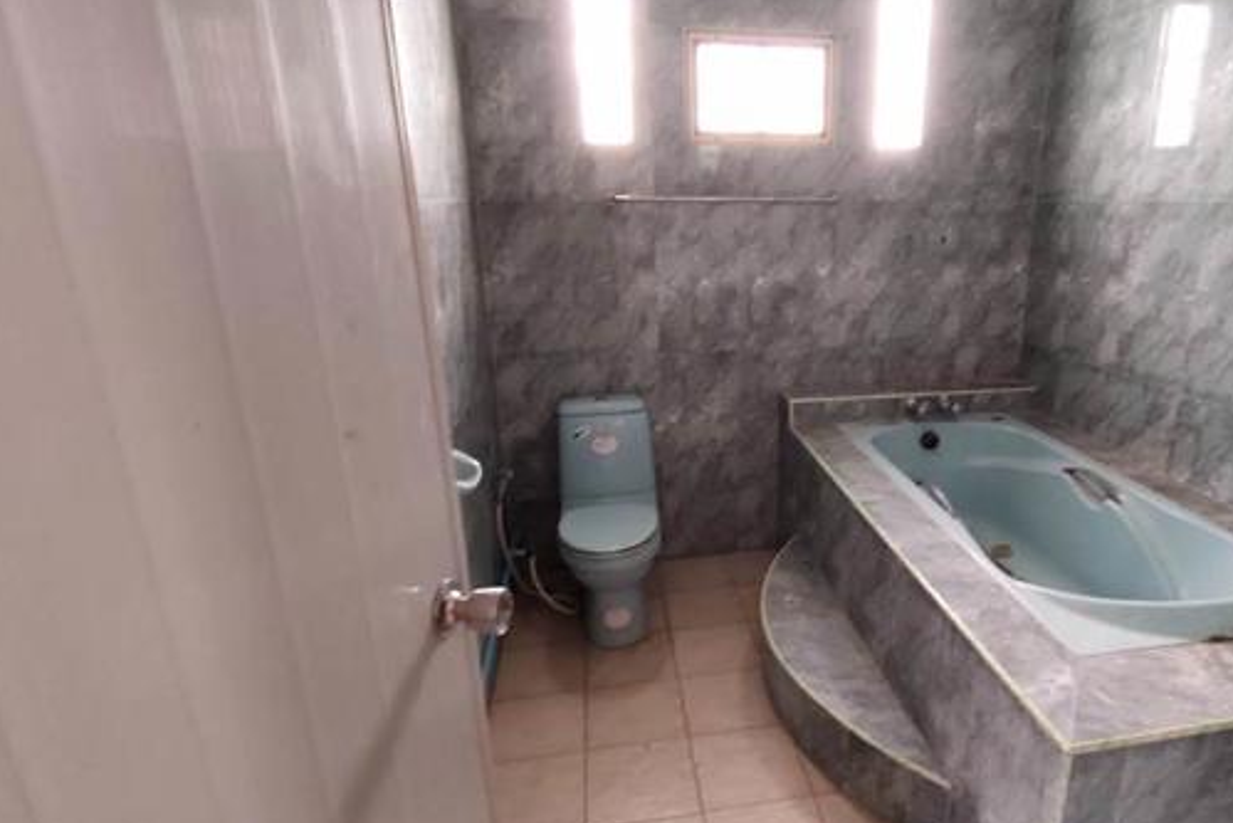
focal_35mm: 22
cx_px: 759
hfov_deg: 77.4
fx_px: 754
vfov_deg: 57.2
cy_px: 441
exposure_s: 1/20
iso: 580
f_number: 2.2
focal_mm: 1.67
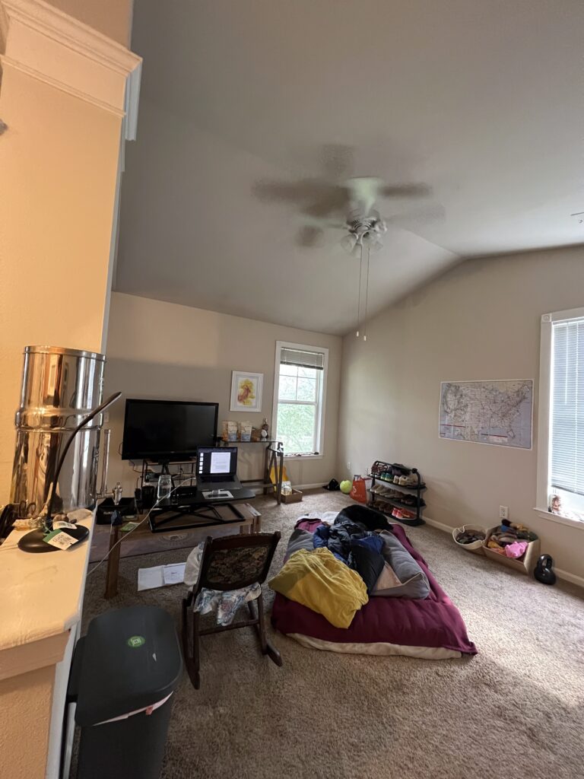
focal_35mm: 13
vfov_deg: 106.2
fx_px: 292
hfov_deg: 89.9
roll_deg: -3.2
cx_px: 292
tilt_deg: +2.9
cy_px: 390
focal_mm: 1.57
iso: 800
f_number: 1.8
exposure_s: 1/40
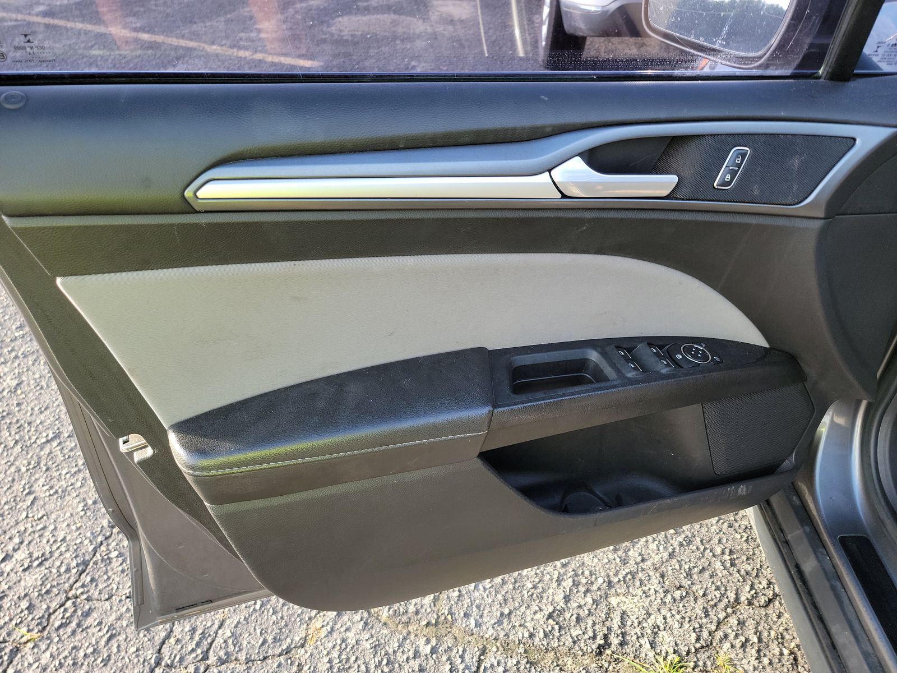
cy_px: 336
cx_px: 448
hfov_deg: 71.6
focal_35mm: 24
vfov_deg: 56.8
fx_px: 622
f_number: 1.8
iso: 59
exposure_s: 1/59
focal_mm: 6.7
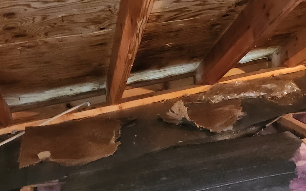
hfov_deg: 34.5
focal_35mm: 57
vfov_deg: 22.5
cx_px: 247
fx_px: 475
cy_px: 46
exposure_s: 1/8
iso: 800
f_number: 1.8
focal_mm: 5.4
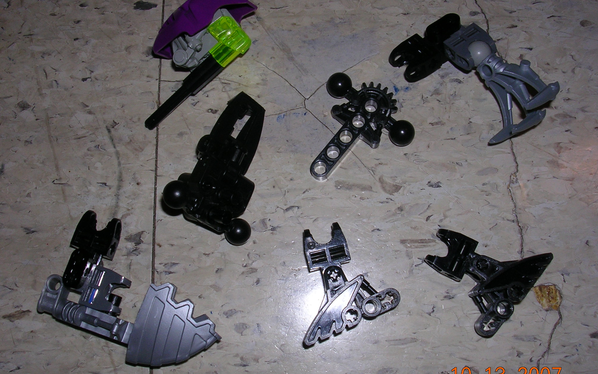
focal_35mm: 41
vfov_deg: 31.3
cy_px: 194
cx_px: 300
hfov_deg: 48.2
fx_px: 668
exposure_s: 1/60.1
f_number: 5.6
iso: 50
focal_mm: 5.8
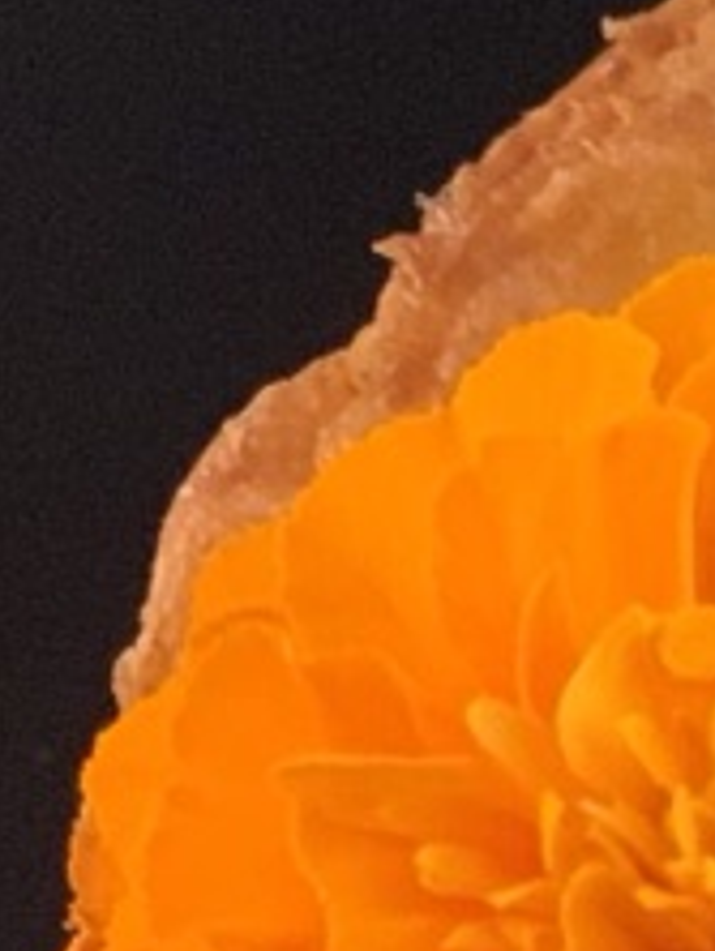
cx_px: 1537
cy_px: 904
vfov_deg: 7.0
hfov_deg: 5.2
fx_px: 7724
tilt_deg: -49.5
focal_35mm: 281
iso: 400
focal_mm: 6
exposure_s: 1/50
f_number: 2.4
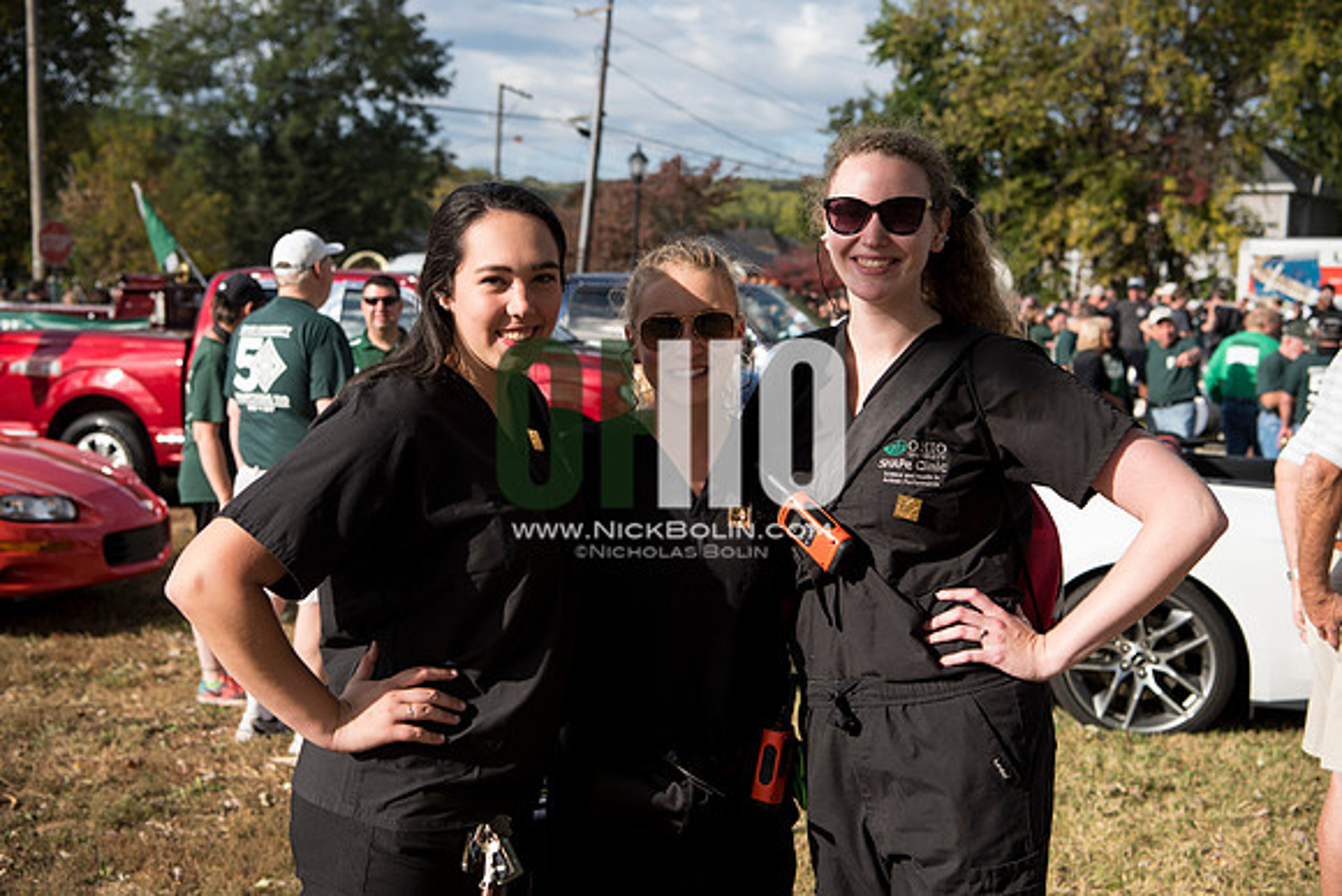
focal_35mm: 48
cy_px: 448
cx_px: 671
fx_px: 1790
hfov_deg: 41.1
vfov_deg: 28.1
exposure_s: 1/1250
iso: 250
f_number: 4.5
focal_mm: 48
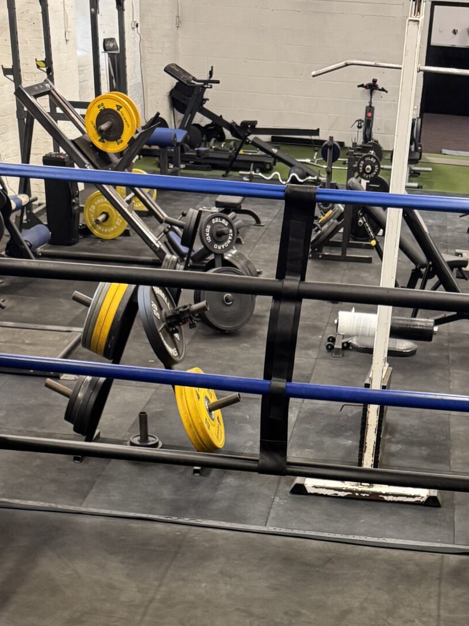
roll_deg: -3.9
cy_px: 733
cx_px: 286
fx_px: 1030
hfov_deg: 25.6
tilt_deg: -35.1
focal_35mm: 57
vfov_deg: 29.5
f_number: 1.78
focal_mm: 6.76
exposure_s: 1/50
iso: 320
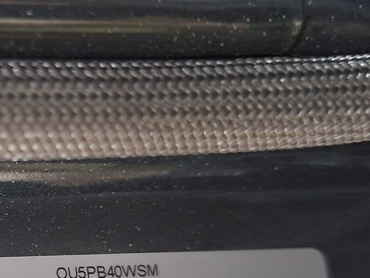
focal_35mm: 76
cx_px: -70
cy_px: 206
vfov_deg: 19.3
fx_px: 812
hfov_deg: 23.5
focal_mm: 5.54
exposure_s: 1/25
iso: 800
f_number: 1.8
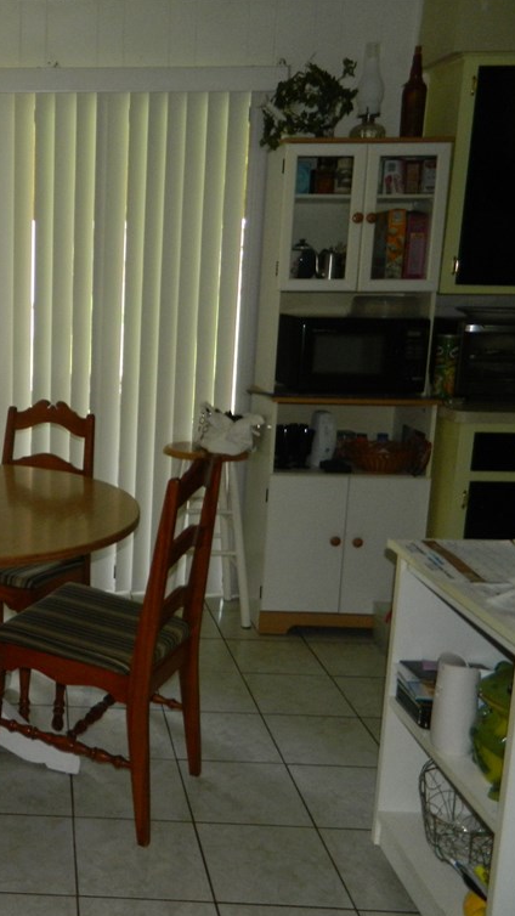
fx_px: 898
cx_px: -12
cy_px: 462
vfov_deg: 54.0
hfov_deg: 29.6
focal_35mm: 37
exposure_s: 1/30
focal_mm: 4.5
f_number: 3.1
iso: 180
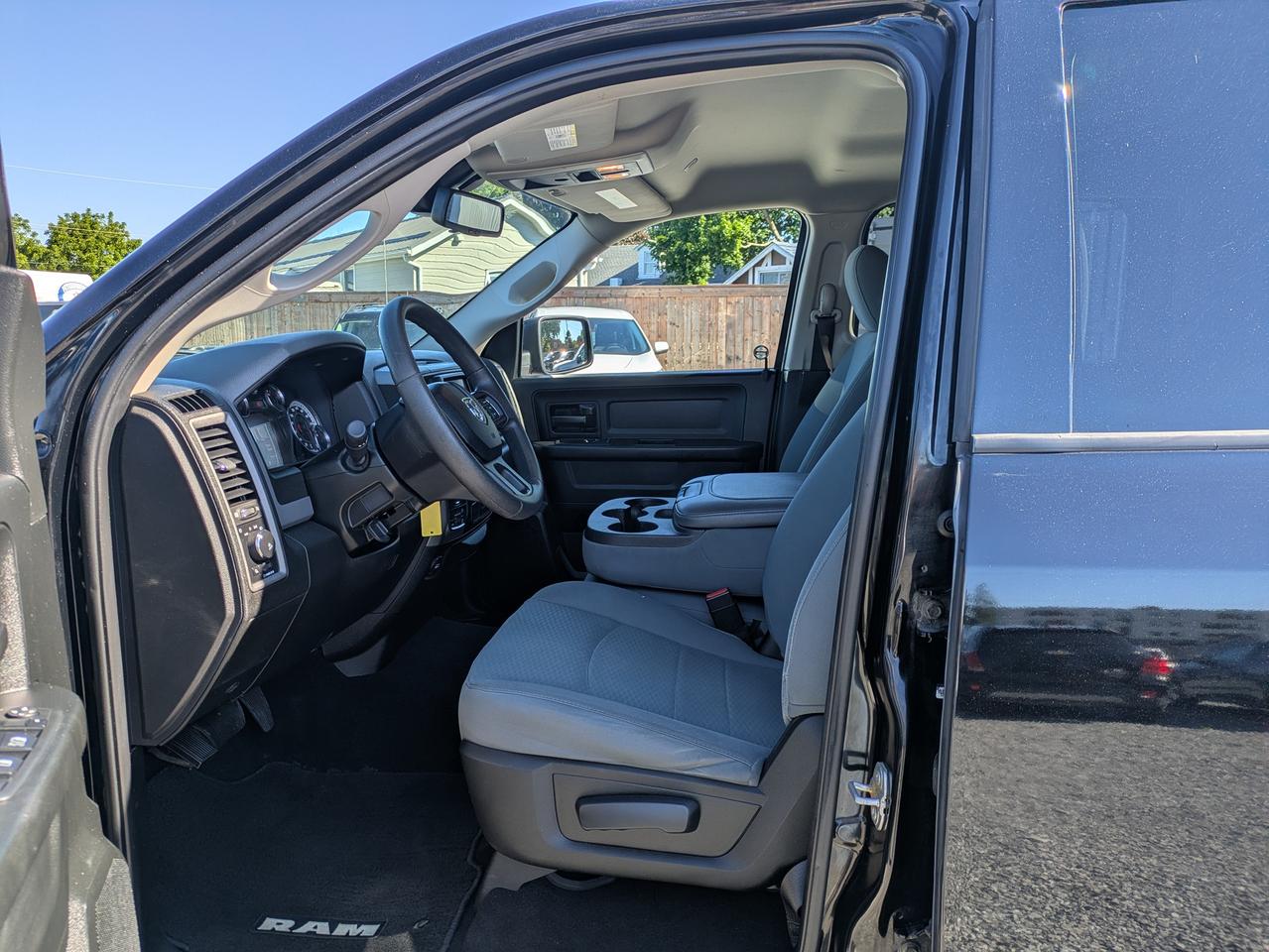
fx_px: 917
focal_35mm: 25
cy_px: 476
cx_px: 634
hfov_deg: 69.4
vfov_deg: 54.9
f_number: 1.89
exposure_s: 1/948
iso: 41
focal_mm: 5.43
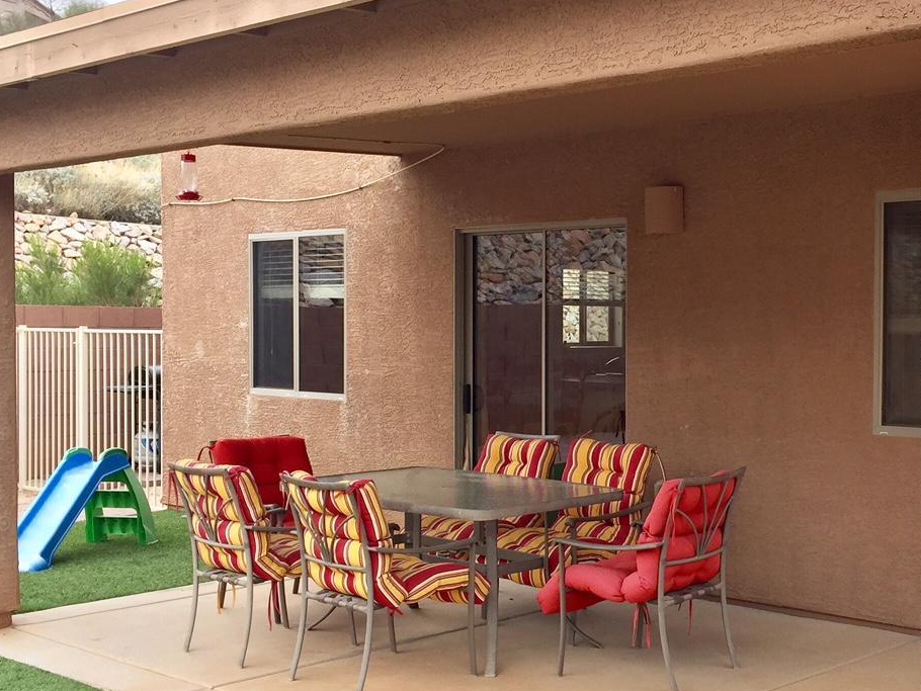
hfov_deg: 36.3
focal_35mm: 52
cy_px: 394
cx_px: 637
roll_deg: -1.1
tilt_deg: -0.8
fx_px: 1384
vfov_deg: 28.0
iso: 32
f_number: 2.2
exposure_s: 1/403
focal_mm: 4.15
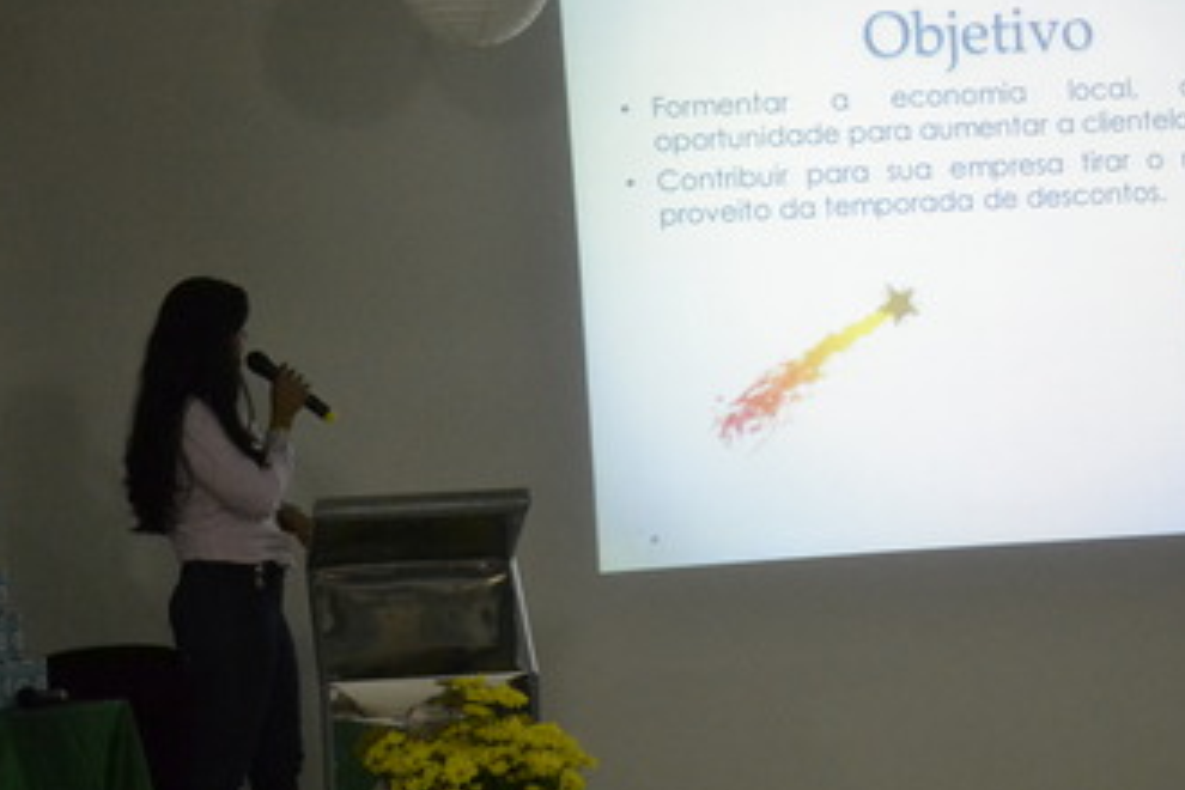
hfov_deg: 18.9
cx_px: 734
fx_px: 3555
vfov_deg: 12.7
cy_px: 488
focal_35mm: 108
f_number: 4.8
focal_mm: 48
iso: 3200
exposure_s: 1/60
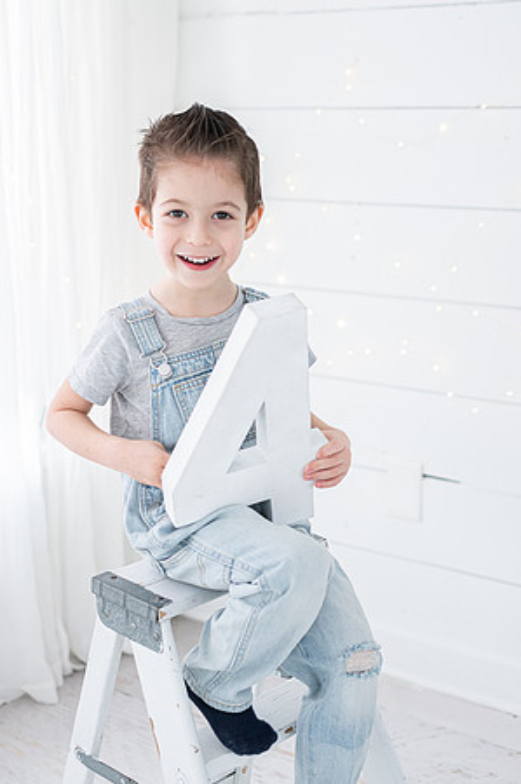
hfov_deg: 25.9
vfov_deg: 38.2
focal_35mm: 52
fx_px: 1131
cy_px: 392
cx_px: 260
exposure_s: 1/400
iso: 500
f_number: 2
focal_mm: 35
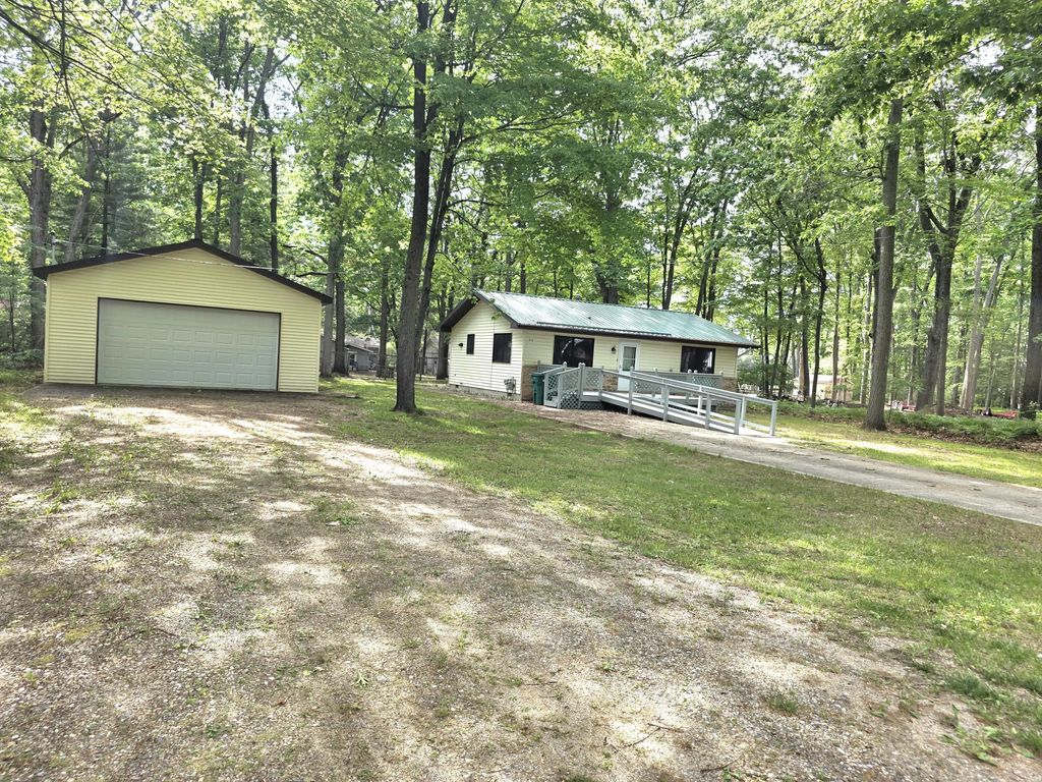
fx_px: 692
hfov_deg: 73.9
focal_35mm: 23
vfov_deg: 58.9
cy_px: 391
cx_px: 521
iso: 40
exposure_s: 1/370
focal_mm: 6.3
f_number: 1.7
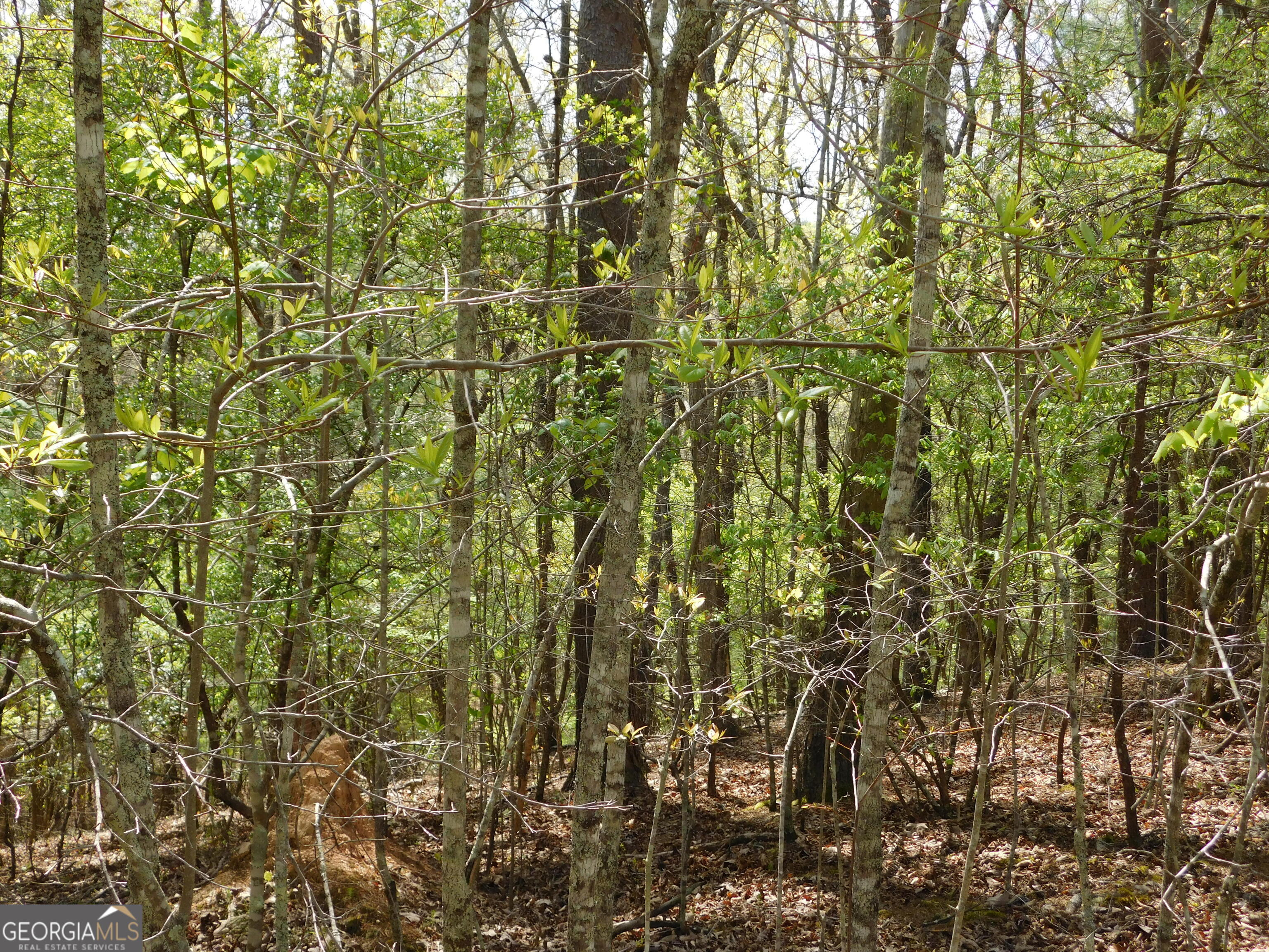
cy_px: 476
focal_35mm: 45
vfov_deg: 32.2
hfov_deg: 42.1
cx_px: 634
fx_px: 1650
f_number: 3.7
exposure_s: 1/320
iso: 125
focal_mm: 8
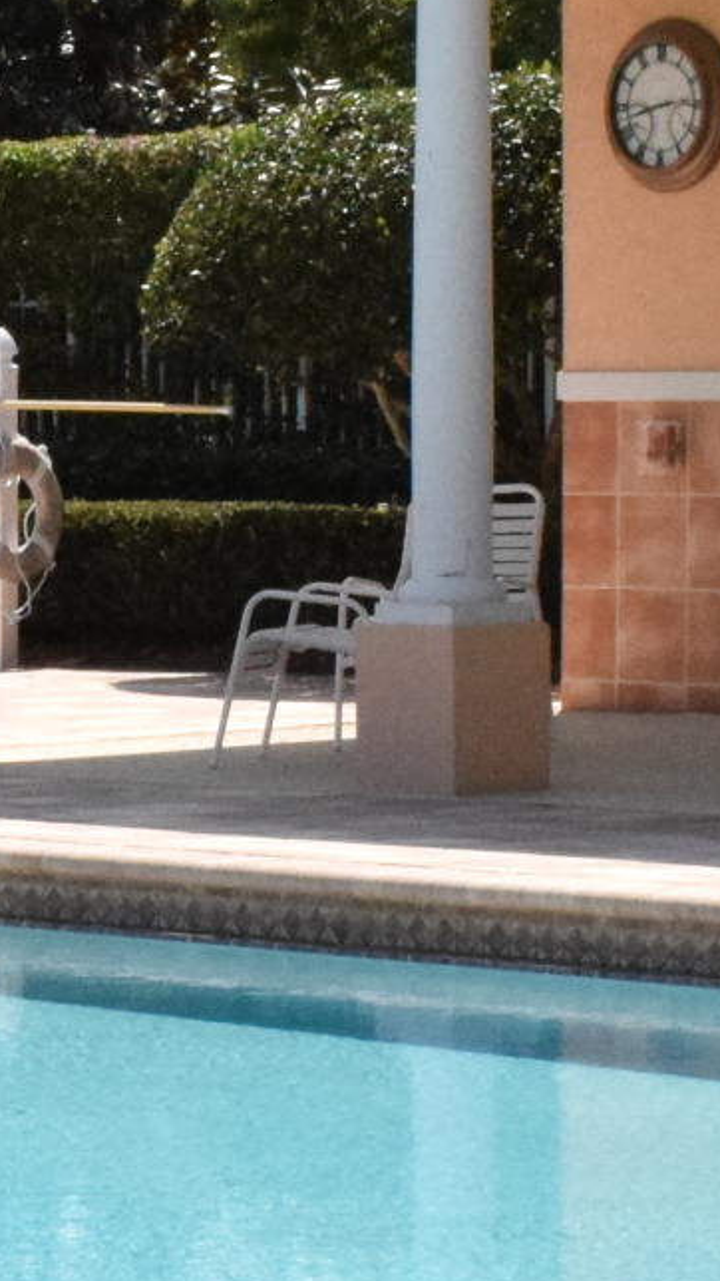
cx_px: -698
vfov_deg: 10.5
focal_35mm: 205
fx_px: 6961
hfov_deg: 5.8
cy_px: 1166
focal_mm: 28
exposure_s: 1/1600
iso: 3200
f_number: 20
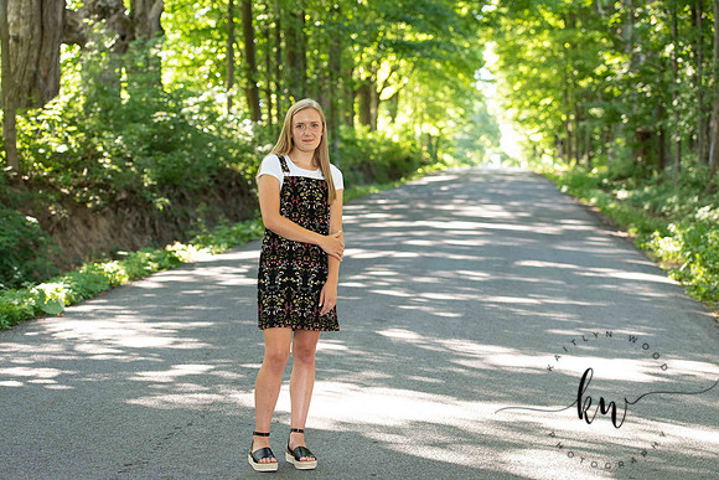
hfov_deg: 24.8
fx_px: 1638
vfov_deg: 16.7
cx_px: 360
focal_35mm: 82
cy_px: 240
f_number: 3.5
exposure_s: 1/200
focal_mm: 82
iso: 640
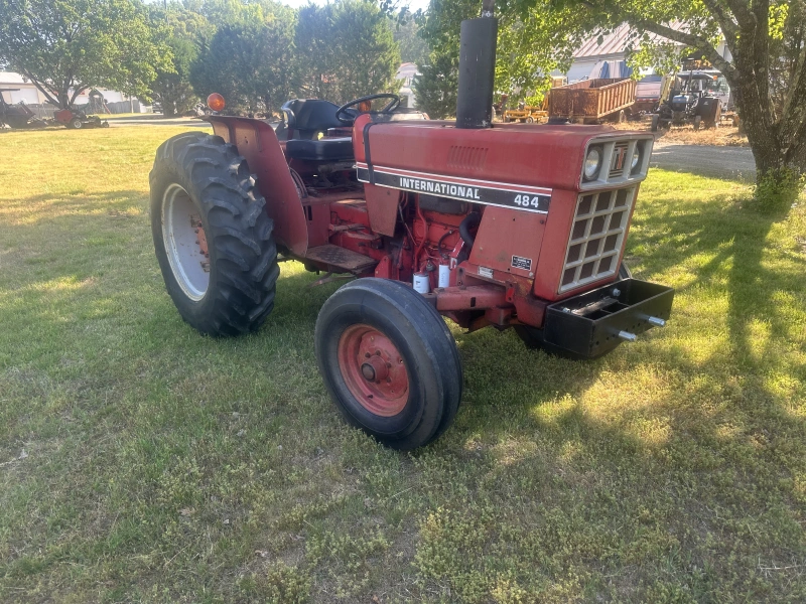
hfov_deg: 71.6
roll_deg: +1.1
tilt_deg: -17.2
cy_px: 302
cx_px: 403
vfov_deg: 56.8
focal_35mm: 24
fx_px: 559
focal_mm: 6.86
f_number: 1.78
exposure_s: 1/291
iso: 80
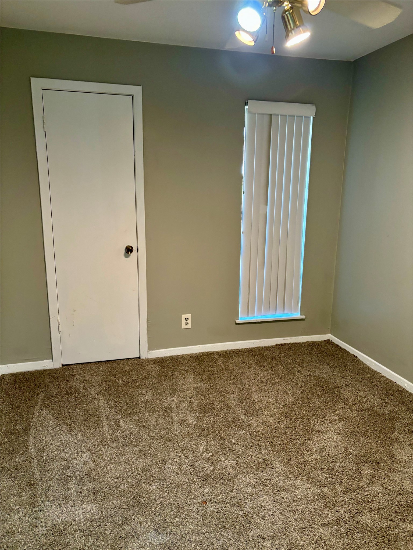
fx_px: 414
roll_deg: +1.1
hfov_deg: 53.1
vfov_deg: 67.3
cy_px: 275
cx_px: 206
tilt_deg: -12.4
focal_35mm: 26
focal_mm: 5.96
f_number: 1.6
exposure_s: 1/60
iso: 320
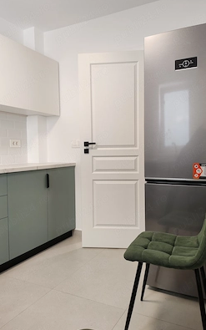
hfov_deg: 43.1
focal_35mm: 29
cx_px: 111
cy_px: 165
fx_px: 260
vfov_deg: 64.6
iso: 800
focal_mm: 6.12
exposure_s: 1/100
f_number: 1.9
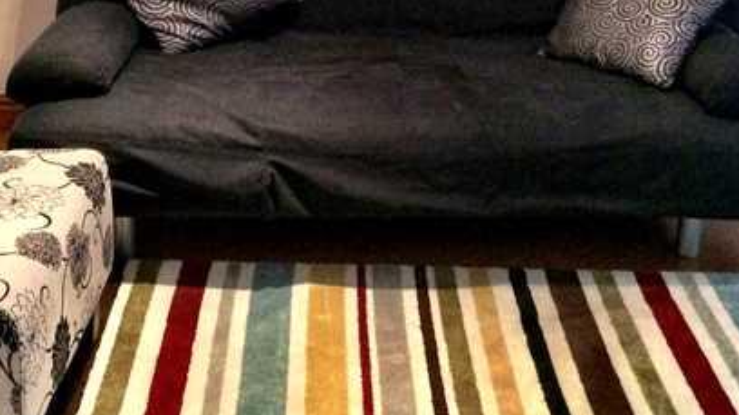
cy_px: -40
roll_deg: +0.1
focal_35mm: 62
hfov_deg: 33.8
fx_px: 1214
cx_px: 362
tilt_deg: -11.5
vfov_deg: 18.6
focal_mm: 4.15
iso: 320
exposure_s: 1/30
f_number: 2.2
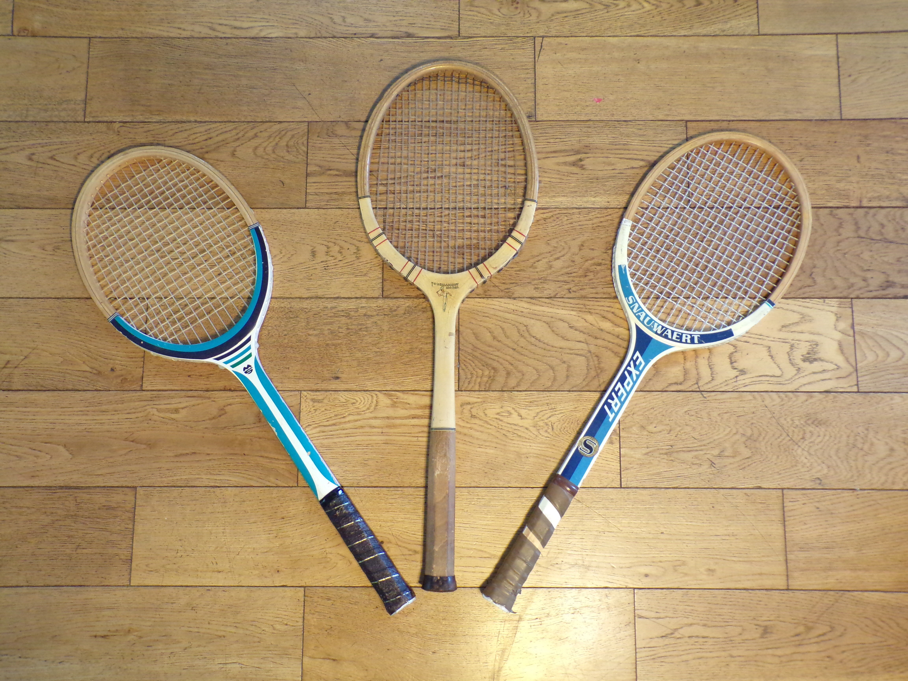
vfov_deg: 44.2
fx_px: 839
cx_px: 454
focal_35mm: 32
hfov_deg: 56.8
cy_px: 340
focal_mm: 5.8
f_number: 3.2
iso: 400
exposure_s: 1/17
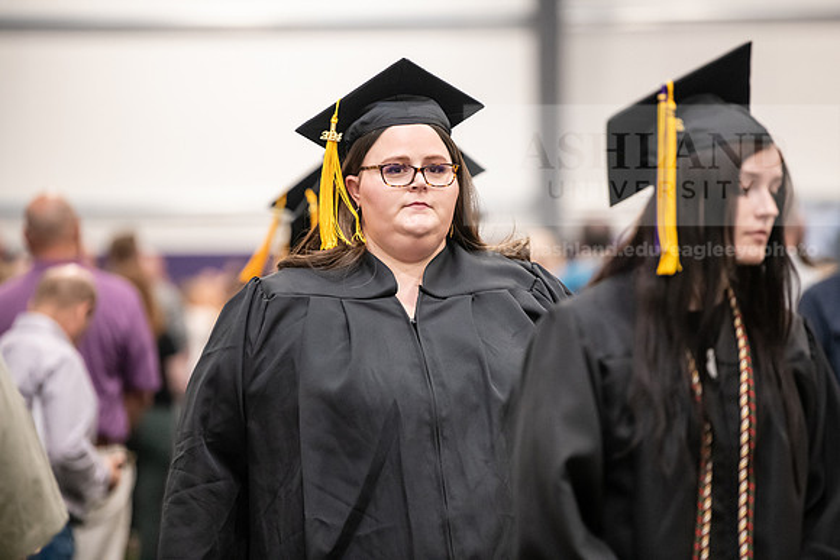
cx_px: 420
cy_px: 280
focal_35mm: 190
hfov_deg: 10.8
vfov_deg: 7.2
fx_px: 4434
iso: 3200
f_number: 3.2
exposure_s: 1/200
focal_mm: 190
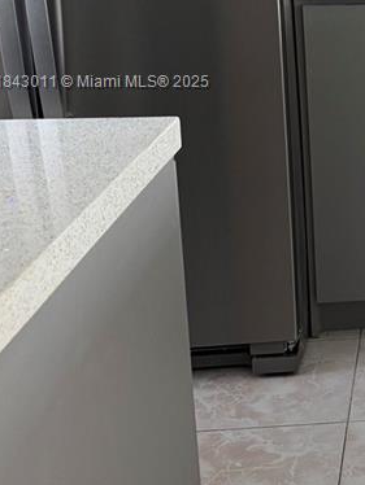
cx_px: 556
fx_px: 1081
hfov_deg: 17.2
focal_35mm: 77
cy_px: 83
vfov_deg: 24.8
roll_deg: +0.1
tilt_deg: -12.7
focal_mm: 6.76
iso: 200
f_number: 1.78
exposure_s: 1/85
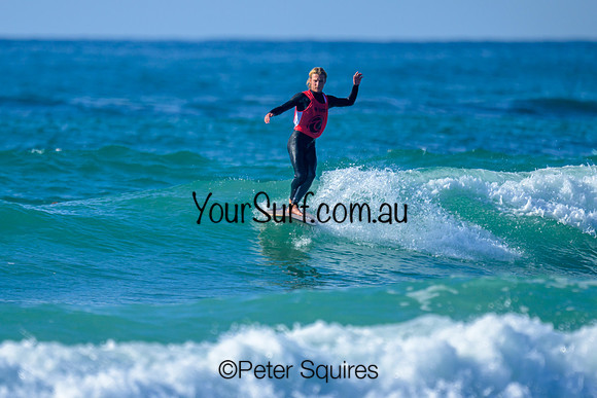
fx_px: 18245
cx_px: 198
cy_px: 157
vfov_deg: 1.3
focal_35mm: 1100
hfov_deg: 1.9
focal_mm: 800
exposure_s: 1/2000
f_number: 6.3
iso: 320
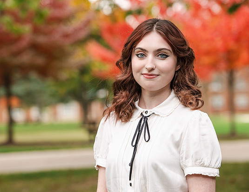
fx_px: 1010
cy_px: 102
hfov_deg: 14.0
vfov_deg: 10.9
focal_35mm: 139
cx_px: 114
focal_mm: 116
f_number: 4
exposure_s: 1/250
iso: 320
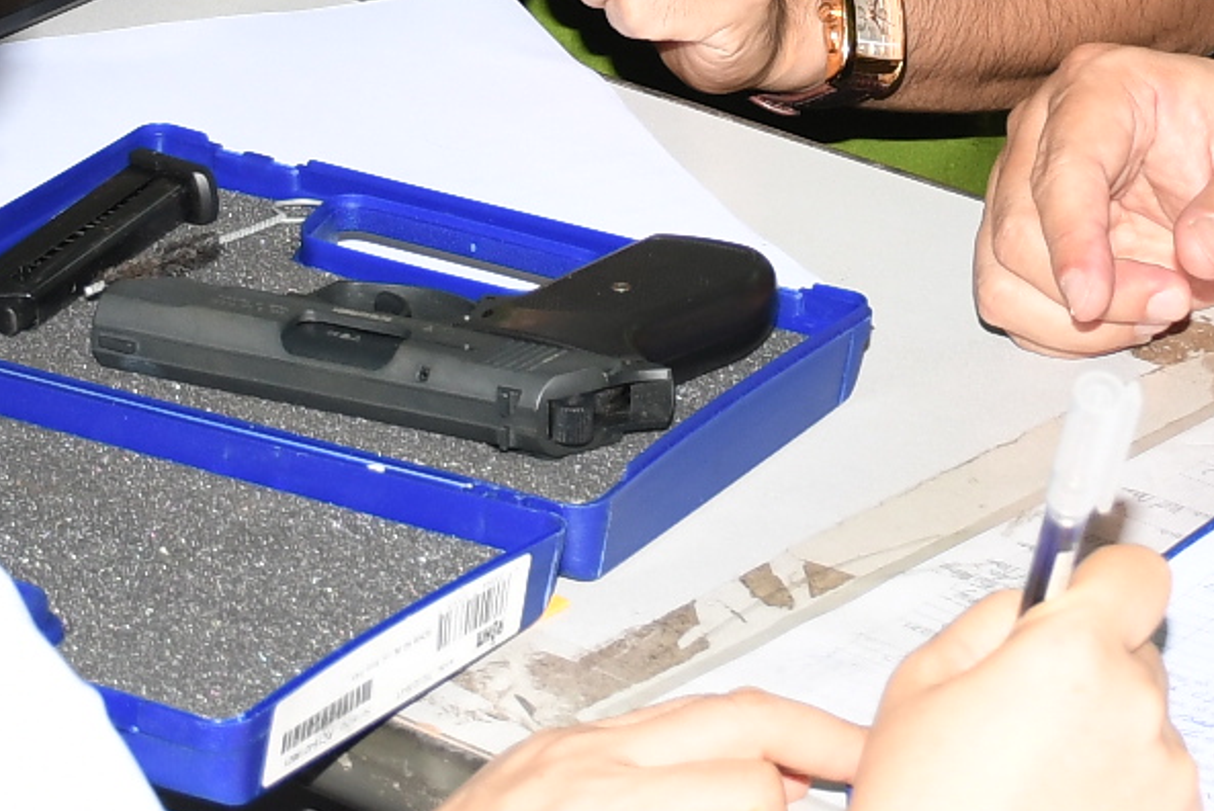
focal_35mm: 183
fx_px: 6174
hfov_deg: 11.2
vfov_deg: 7.4
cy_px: -260
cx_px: 835
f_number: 3.8
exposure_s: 1/200
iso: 200
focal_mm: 26
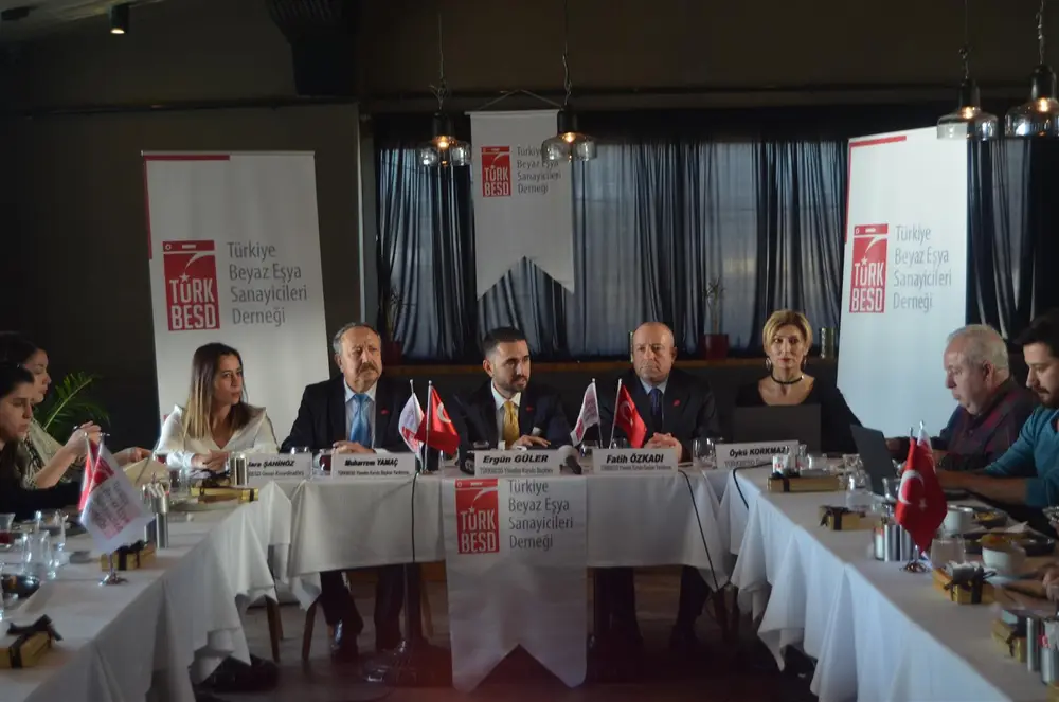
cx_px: 530
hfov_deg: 33.5
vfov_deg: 22.5
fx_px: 1762
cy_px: 351
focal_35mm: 60
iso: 400
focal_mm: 40
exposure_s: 1/100
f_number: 5
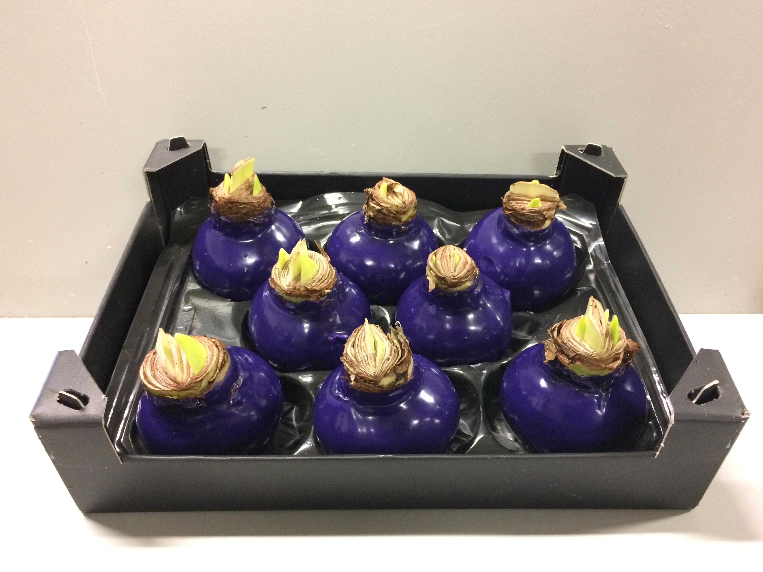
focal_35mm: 29
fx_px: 639
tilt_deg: -25.2
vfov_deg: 48.2
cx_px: 382
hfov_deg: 61.7
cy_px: 286
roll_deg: -0.6
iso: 320
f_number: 2.2
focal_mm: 4.15
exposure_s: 1/17
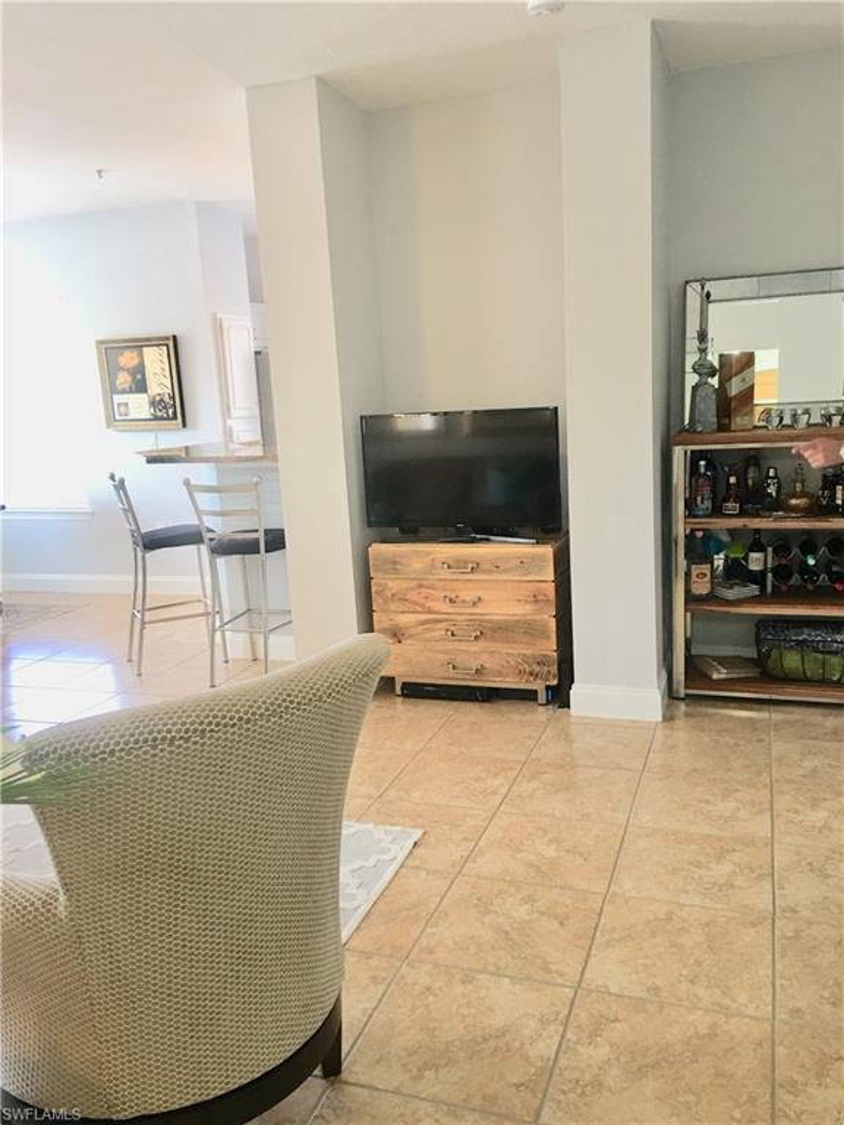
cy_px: 562
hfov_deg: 48.2
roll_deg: +2.8
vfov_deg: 61.7
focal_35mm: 29
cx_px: 422
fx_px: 943
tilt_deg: -9.3
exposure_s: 1/15
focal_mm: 4.15
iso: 32
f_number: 2.2
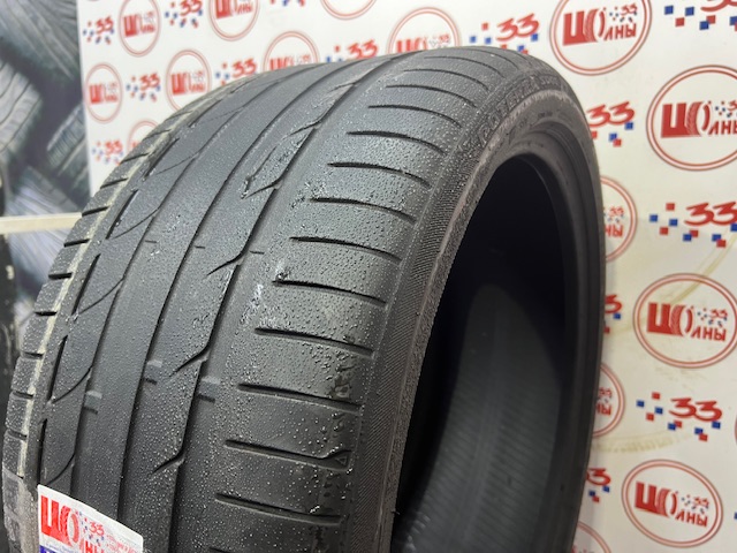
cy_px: 276
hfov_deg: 67.3
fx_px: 554
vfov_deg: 53.1
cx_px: 368
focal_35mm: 26
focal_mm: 5.7
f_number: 1.5
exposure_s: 1/50
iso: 80
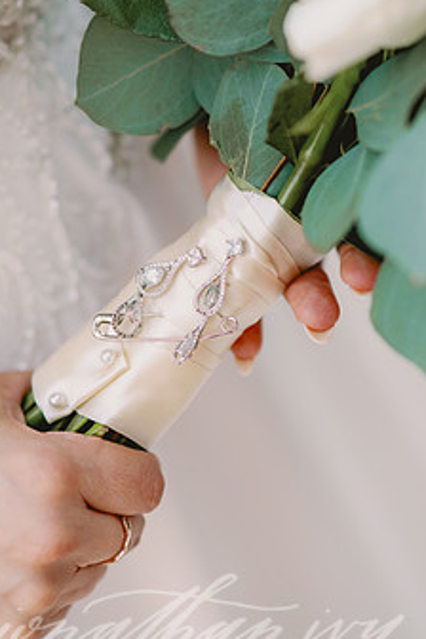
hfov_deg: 12.0
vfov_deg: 17.9
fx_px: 2023
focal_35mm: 114
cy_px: 280
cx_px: 181
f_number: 2
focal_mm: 85
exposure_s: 1/250
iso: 1250
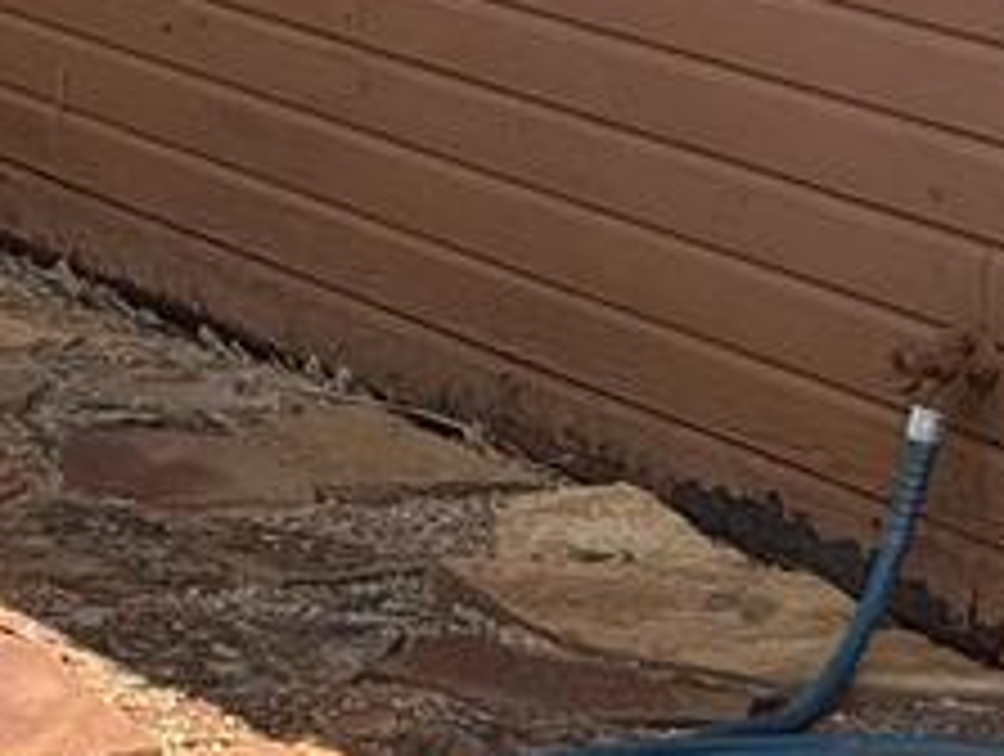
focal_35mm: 220
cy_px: -778
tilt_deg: -1.1
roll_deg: -1.0
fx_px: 6391
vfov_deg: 6.6
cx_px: -873
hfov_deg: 8.6
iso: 80
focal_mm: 6.76
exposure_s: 1/4878
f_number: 1.78
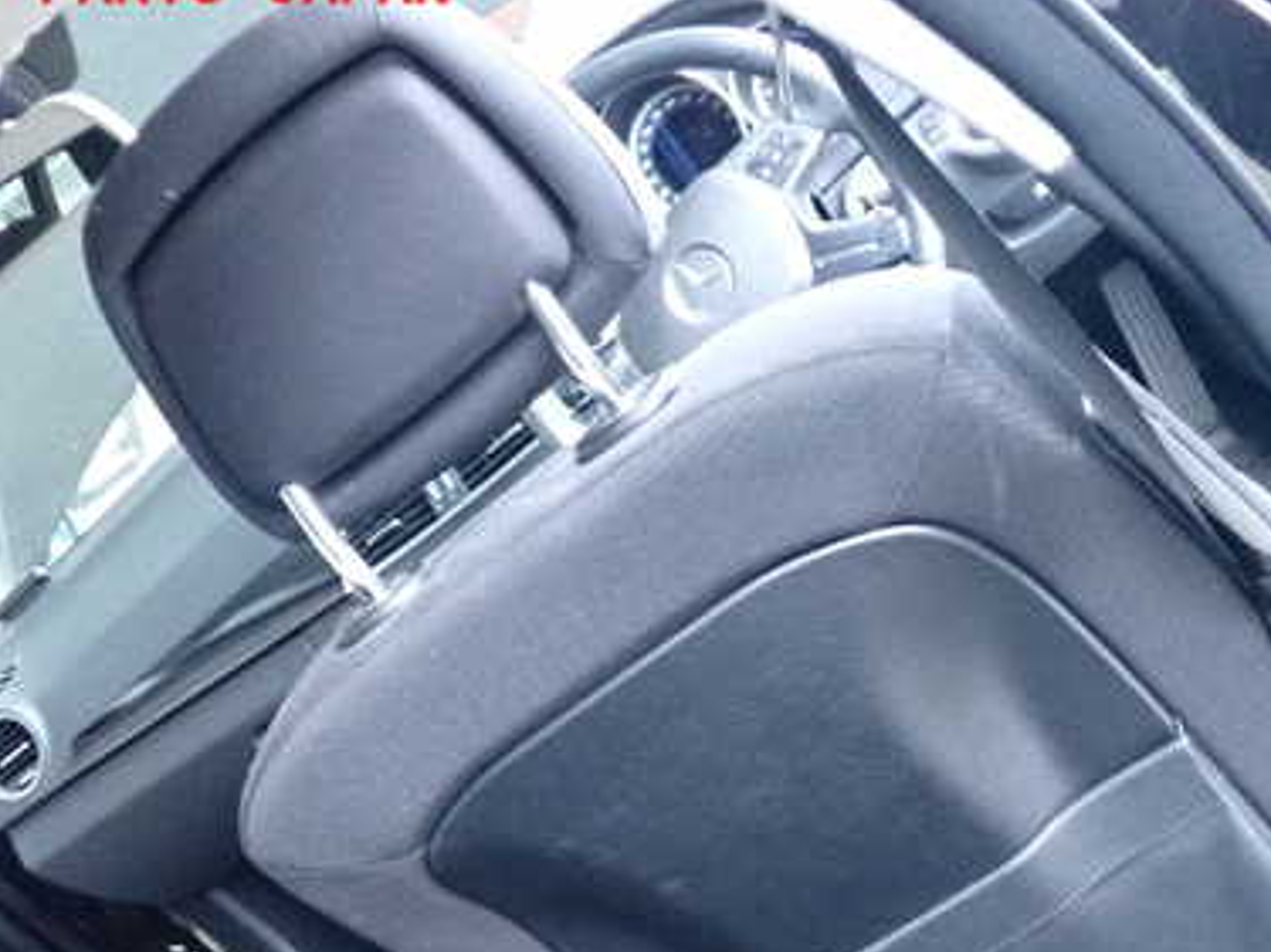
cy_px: 701
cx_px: 851
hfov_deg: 39.2
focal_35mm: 48
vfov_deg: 29.8
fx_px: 1762
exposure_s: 1/125
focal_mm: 5.4
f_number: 2.3
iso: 2500
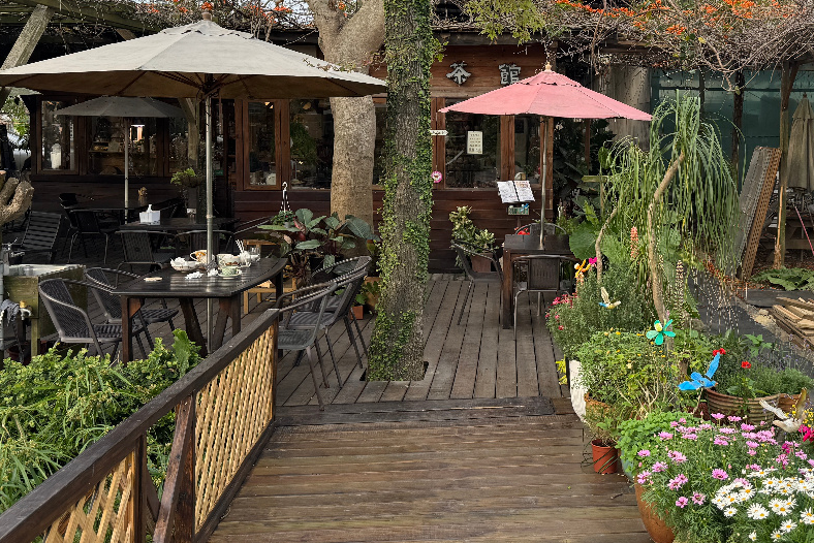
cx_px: 530
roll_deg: -0.4
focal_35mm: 38
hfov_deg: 49.9
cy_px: 161
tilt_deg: -2.3
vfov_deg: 34.6
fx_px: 859
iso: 80
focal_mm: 6.76
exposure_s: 1/822
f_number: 1.78
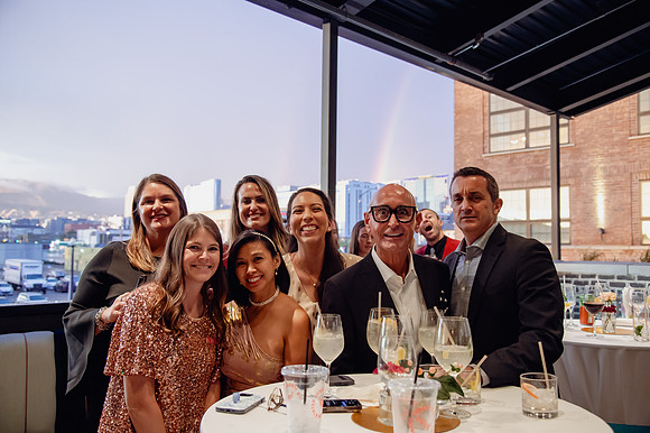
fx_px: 575
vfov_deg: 41.2
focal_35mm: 32
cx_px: 325
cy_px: 216
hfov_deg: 58.9
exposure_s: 1/100
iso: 3200
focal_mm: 31
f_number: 4
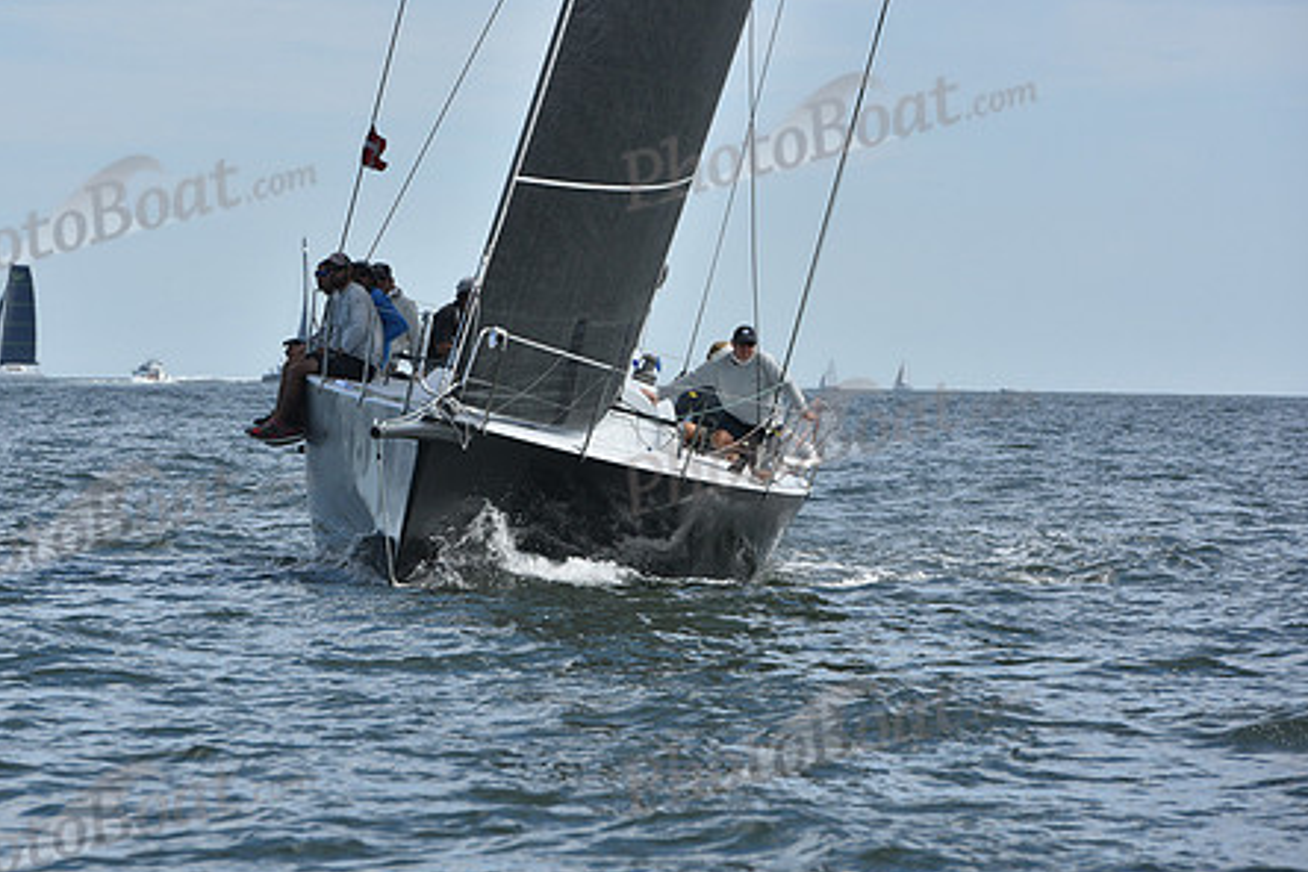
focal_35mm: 255
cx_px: 471
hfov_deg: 8.1
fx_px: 9264
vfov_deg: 5.4
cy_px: 328
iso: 320
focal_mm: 195
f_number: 10
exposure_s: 1/1000
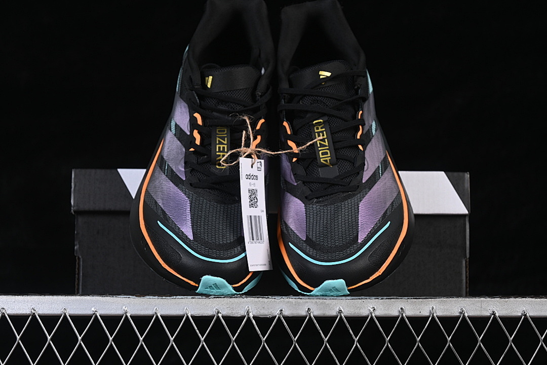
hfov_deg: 27.0
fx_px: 1139
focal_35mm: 75
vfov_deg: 18.2
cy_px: 182
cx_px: 274
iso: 160
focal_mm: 50
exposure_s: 1/60
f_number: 6.3
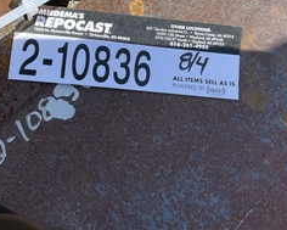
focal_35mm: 48
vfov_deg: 30.8
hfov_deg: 38.7
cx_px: 134
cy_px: 52
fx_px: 408
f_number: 1.8
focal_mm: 3
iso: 25
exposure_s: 1/1577
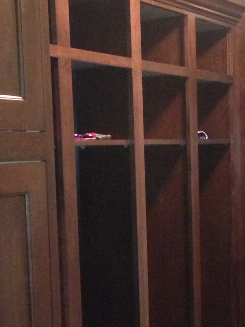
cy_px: 242
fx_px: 811
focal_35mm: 86
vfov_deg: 22.6
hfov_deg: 17.2
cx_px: 132
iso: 640
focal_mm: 4.13
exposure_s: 1/16
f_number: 2.4
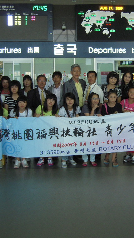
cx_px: 90
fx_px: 379
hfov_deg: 20.0
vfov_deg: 34.9
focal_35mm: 60
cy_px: 118
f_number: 3.2
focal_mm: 7.3
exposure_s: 1/50
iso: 250
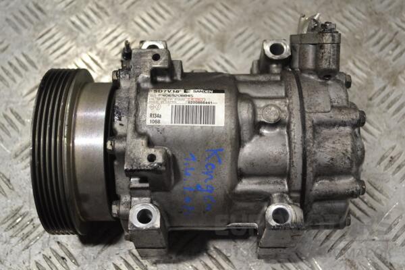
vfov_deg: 28.1
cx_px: 202
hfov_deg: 41.1
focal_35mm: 48
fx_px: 540
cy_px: 135
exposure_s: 1/100
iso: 400
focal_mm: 32
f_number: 5
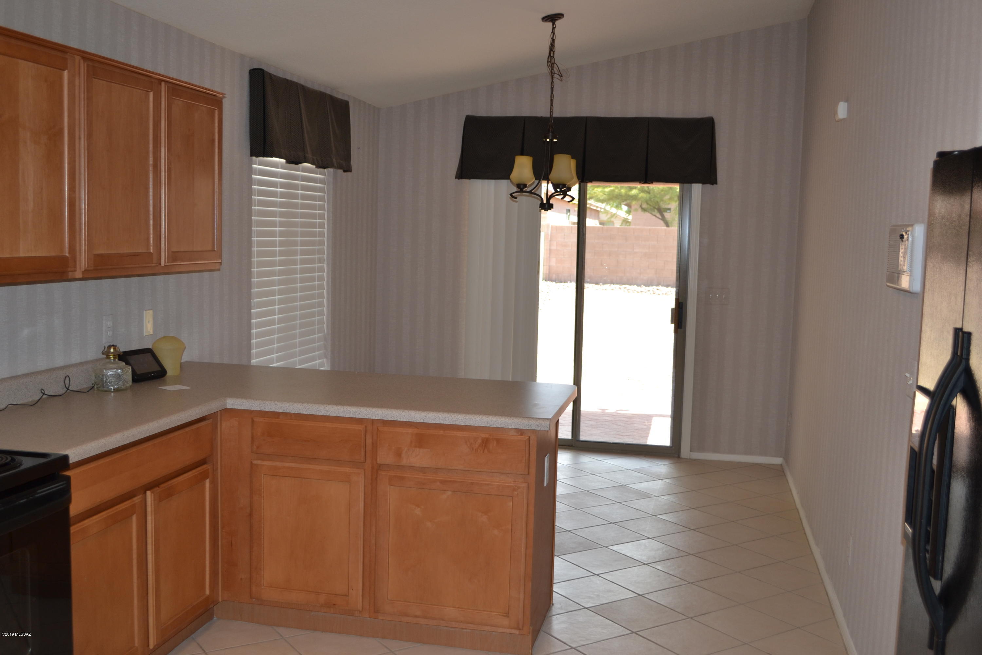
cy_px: 328
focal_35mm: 36
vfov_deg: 36.9
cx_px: 491
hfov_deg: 53.1
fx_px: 982
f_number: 4
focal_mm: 24
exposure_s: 1/125
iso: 200
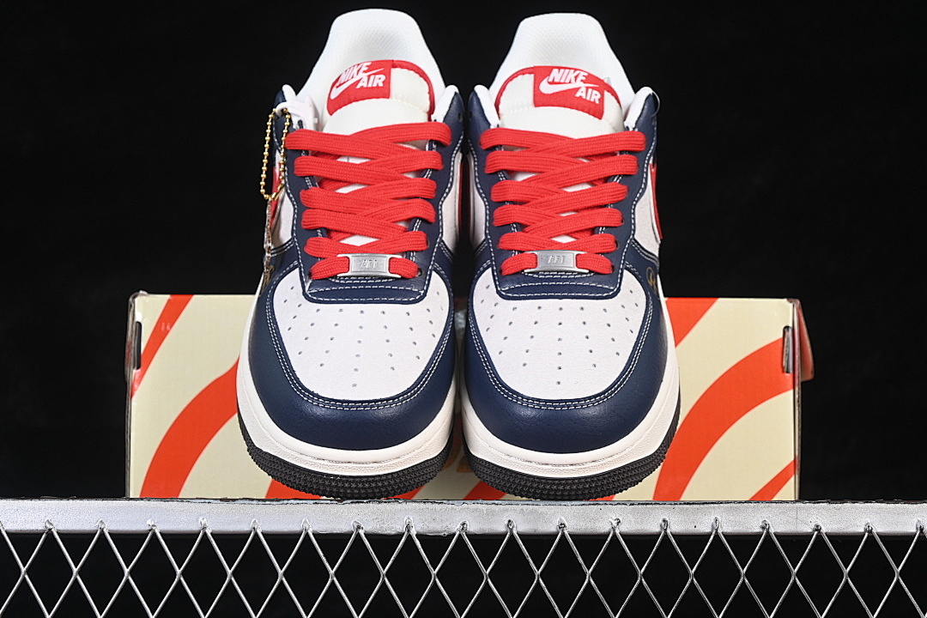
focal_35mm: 75
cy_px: 309
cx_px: 464
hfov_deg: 27.0
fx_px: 1931
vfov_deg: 18.2
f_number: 6.3
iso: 160
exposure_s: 1/60
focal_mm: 50
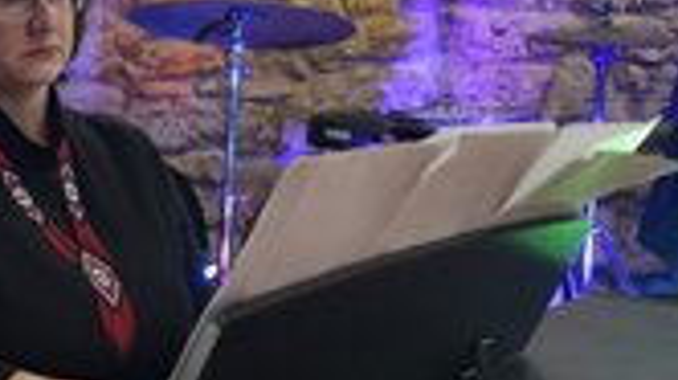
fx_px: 1814
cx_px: -41
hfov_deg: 20.3
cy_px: 243
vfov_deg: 11.9
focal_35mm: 101
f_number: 4
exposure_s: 1/160
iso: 10000
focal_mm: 40
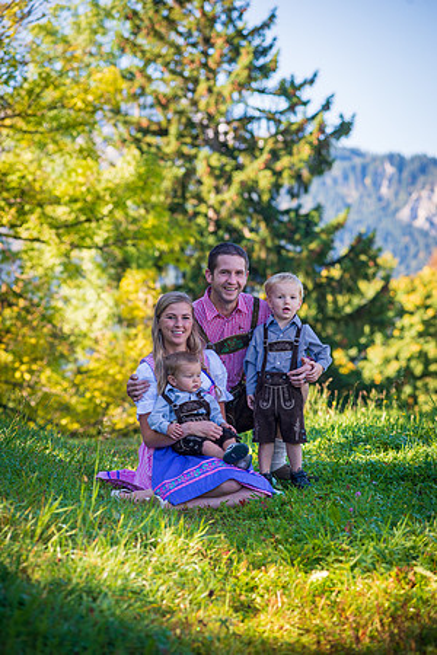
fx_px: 2276
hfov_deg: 11.0
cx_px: 218
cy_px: 328
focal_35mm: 125
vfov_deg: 16.4
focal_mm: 125
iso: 100
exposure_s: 1/250
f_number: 4.5
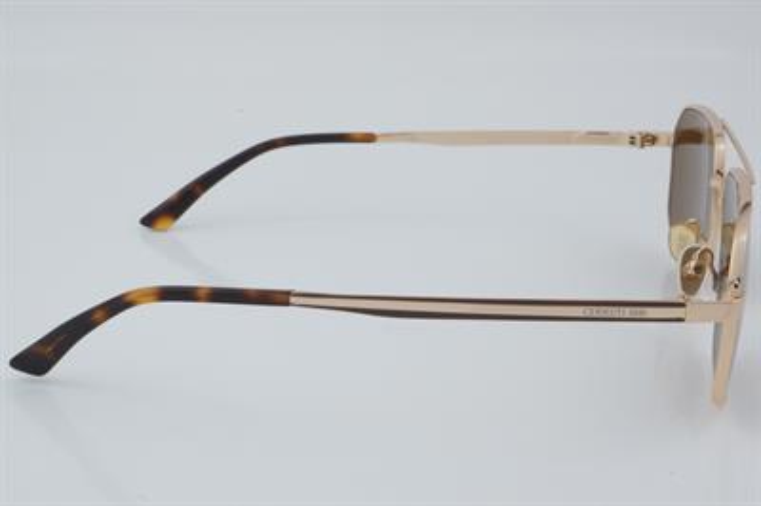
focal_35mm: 75
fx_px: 1584
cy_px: 253
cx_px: 380
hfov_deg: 27.0
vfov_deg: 18.2
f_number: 32
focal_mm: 50
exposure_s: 1/3
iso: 100
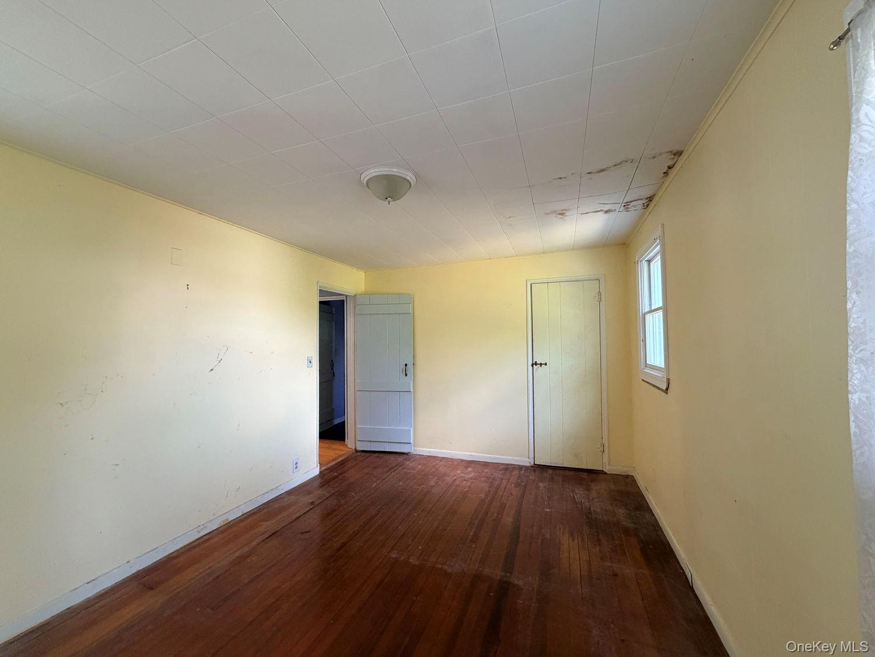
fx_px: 354
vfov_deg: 85.7
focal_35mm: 14
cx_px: 438
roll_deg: +1.1
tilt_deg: +2.0
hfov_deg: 102.1
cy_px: 328
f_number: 2.2
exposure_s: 1/60
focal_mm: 2.22
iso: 320
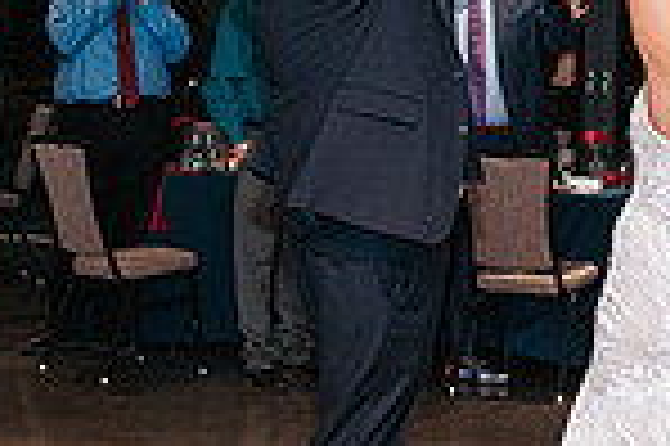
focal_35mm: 146
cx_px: 450
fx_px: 2714
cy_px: 146
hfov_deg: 14.0
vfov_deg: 9.4
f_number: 2.8
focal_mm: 35
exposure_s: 1/200
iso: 1000
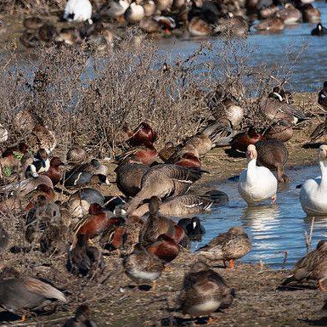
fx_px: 8219
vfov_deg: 2.3
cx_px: 161
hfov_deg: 2.3
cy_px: 164
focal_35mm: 769
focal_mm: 220
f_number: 4.5
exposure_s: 1/1250
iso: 100
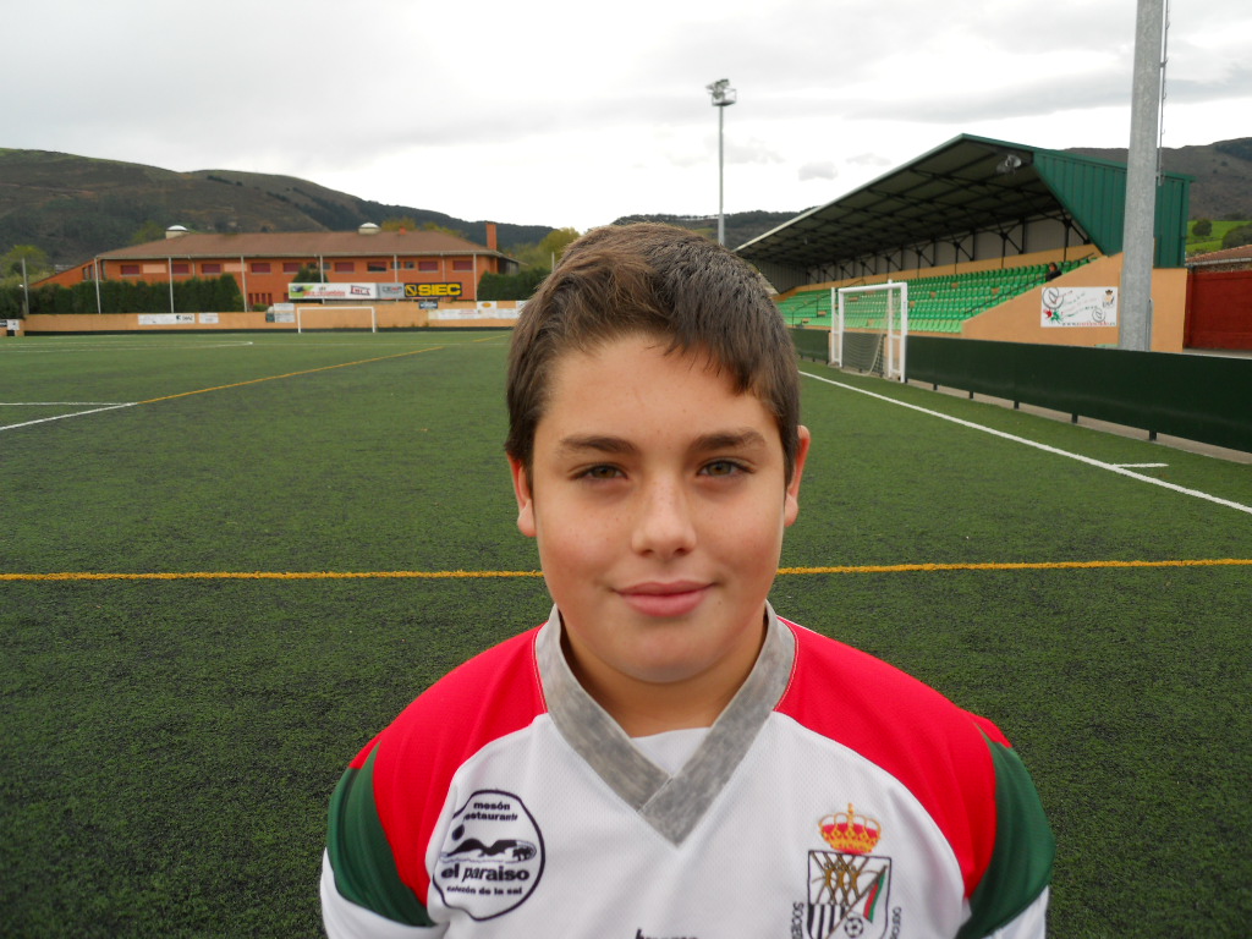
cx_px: 626
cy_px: 470
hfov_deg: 63.4
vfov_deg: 49.7
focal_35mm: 28
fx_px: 1013
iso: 80
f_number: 2.7
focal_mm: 5
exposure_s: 1/100
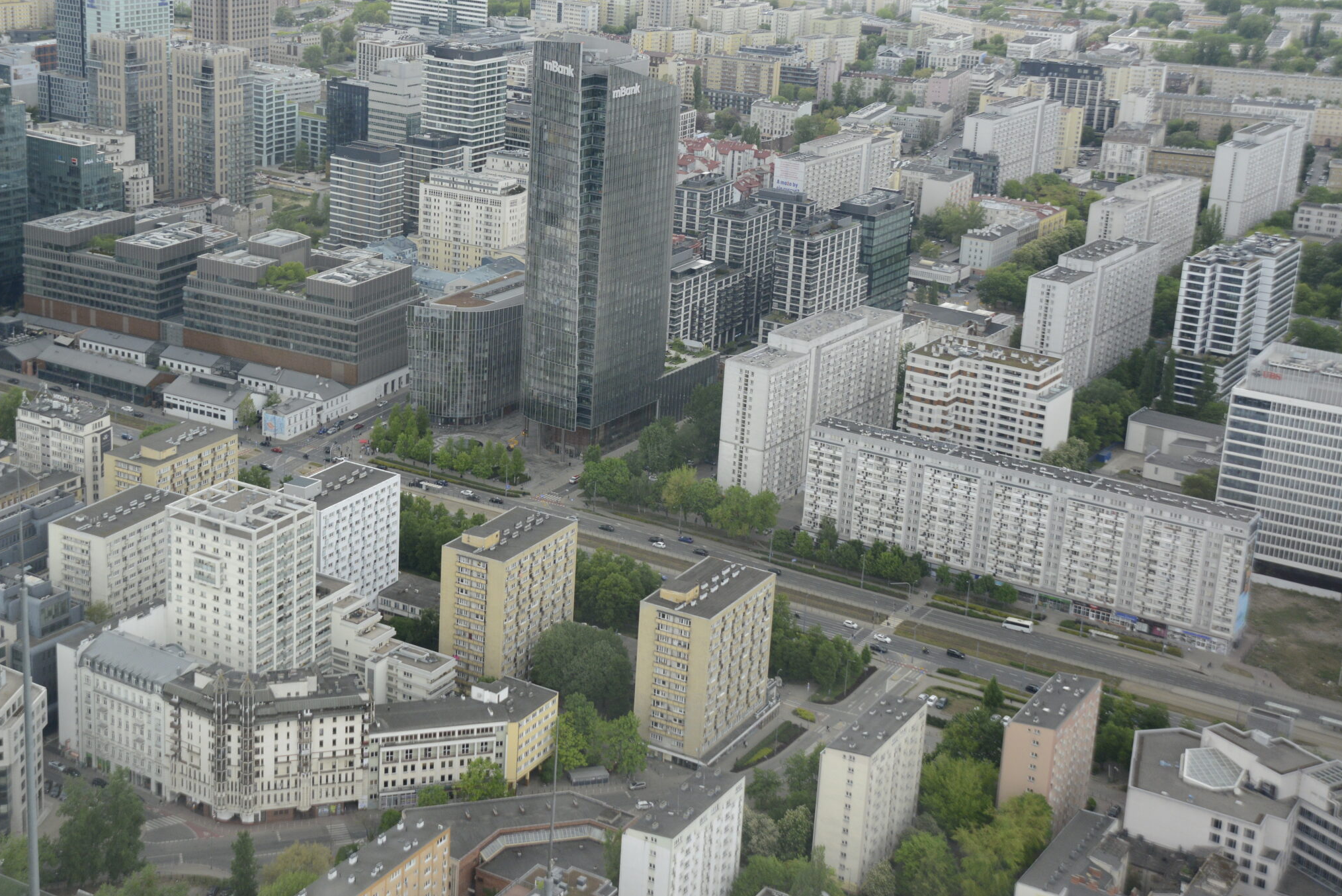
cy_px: 365
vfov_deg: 25.5
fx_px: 1976
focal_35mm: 53
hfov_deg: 37.3
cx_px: 514
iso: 1400
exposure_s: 1/1600
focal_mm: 42
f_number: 5.6
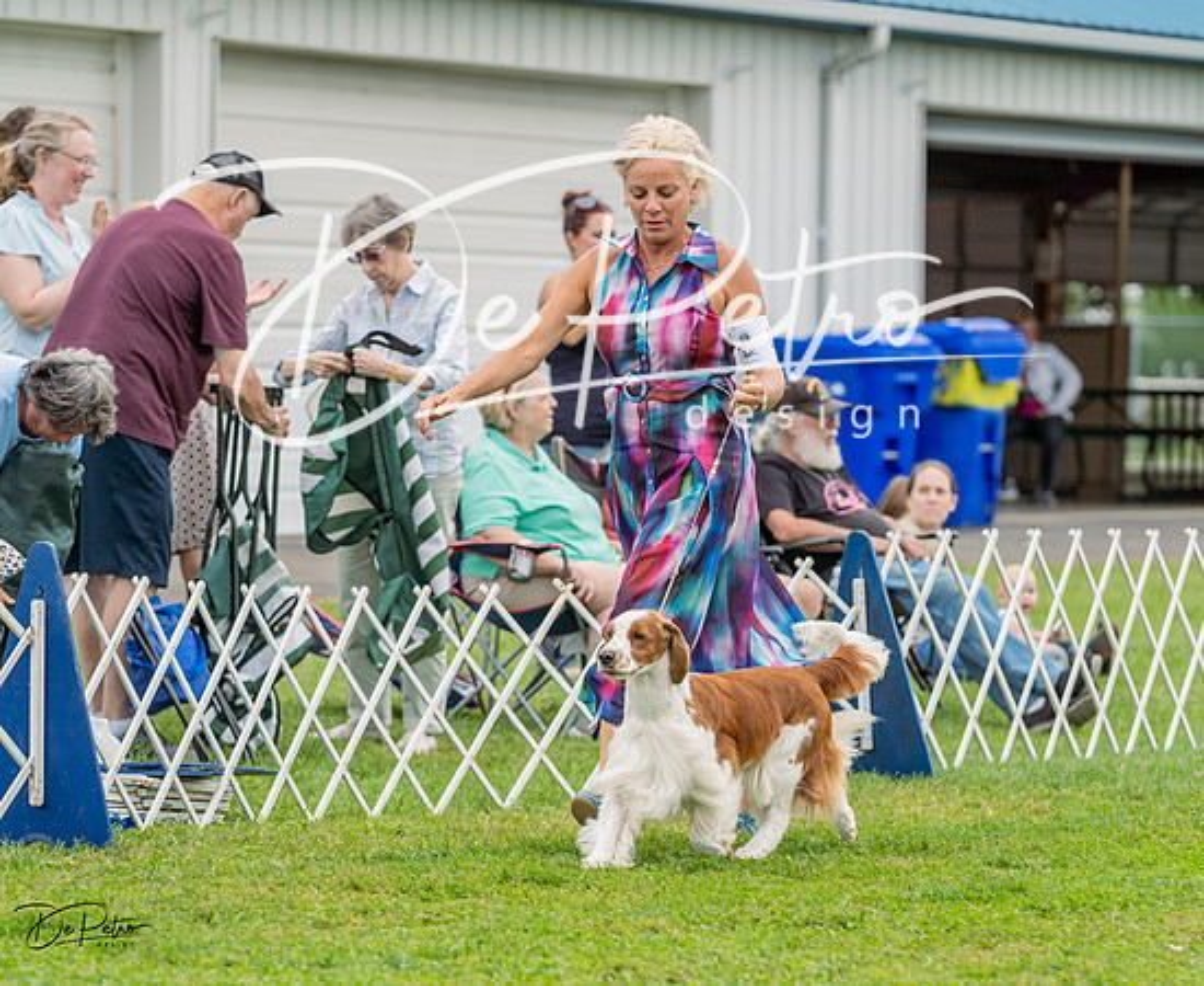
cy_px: 561
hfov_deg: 10.6
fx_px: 6517
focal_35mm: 181
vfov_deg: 8.6
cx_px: 546
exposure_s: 1/1250
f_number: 3.5
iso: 400
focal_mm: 126
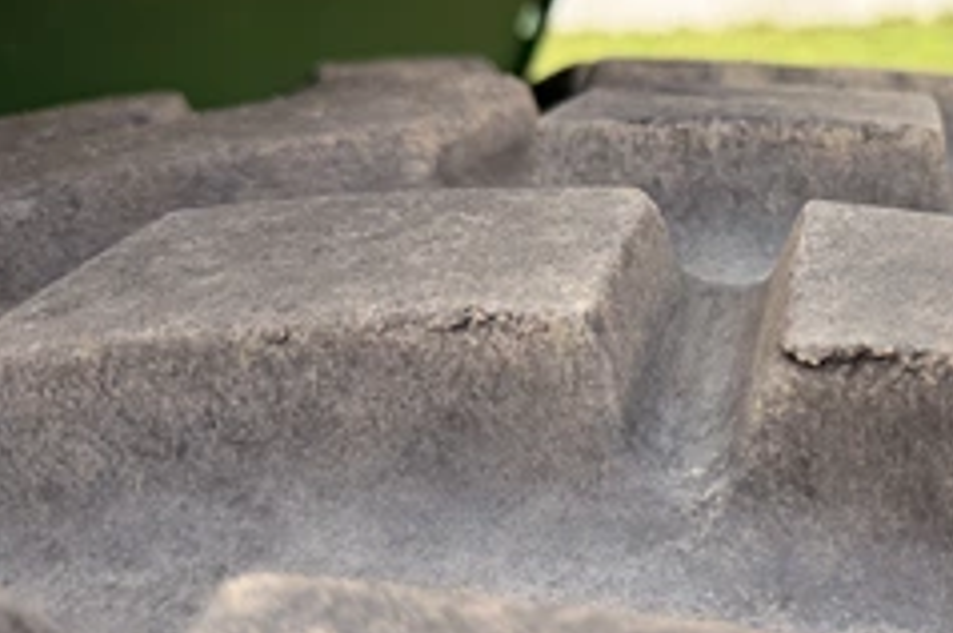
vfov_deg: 31.7
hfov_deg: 43.9
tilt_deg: -17.6
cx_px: 785
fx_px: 1110
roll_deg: +5.2
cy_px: 260
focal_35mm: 42
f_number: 1.78
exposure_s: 1/1314
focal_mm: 6.76
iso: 80
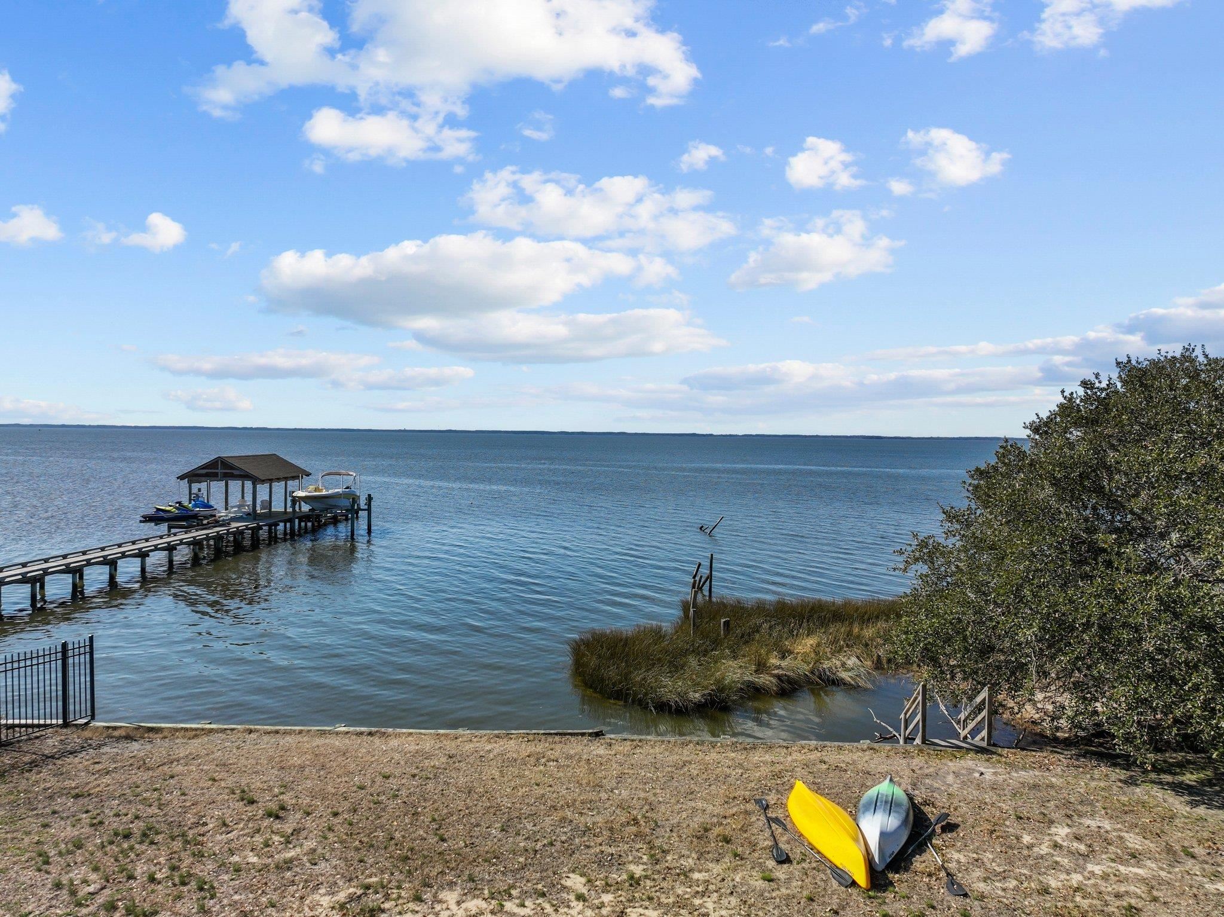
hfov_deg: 71.6
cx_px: 612
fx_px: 848
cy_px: 458
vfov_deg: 56.8
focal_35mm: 24
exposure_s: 1/3200
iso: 100
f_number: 2.8
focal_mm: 12.29
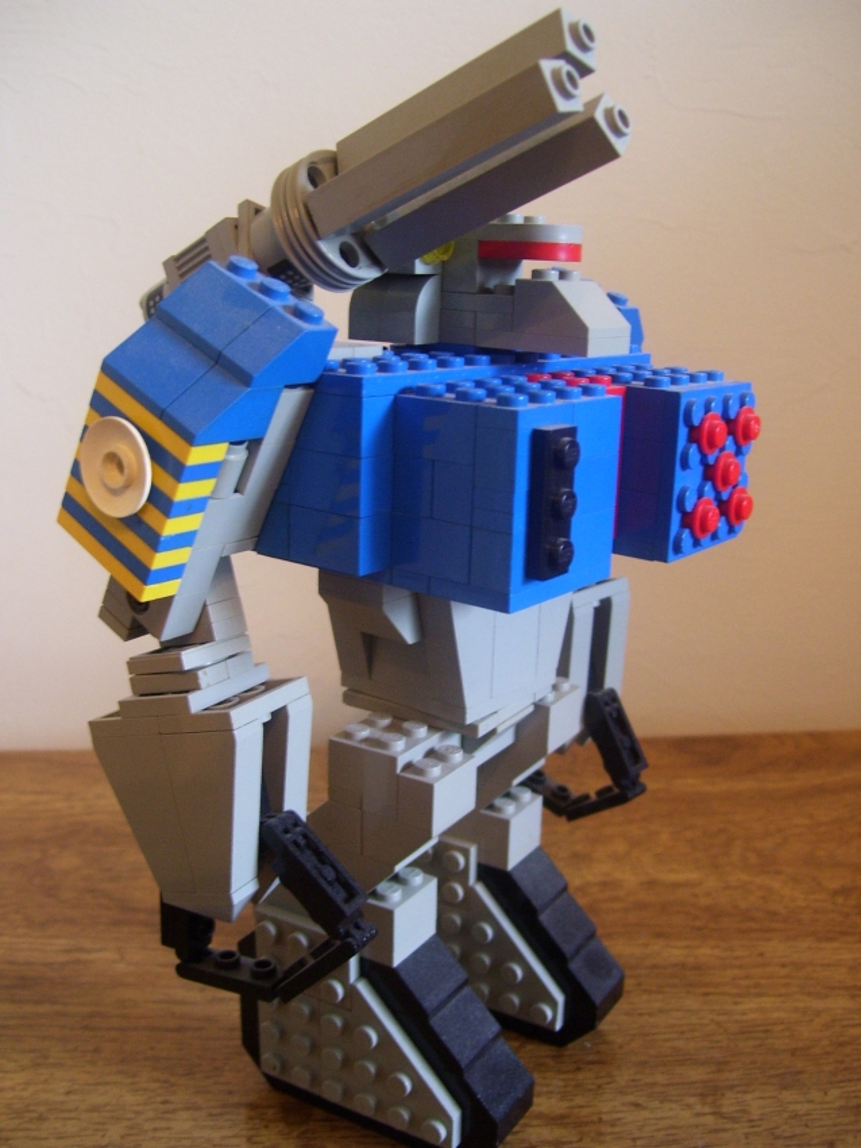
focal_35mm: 37
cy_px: 574
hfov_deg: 38.7
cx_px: 430
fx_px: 1226
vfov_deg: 50.1
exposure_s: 1/8
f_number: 2.7
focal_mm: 6
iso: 160
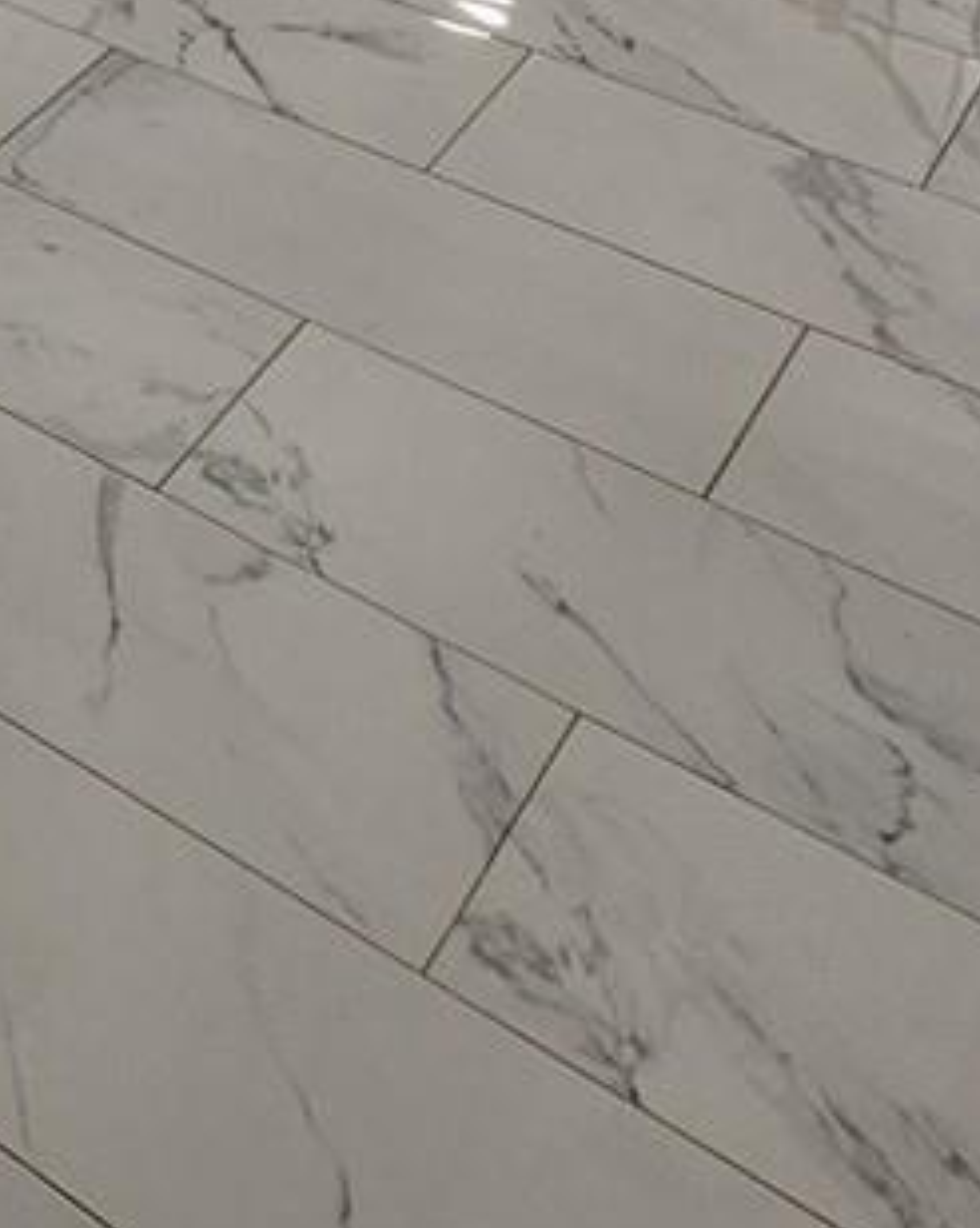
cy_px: -1021
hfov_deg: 16.9
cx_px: -1008
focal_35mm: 66
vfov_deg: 20.1
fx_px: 2395
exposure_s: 1/60
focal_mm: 2.2
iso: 50
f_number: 2.2
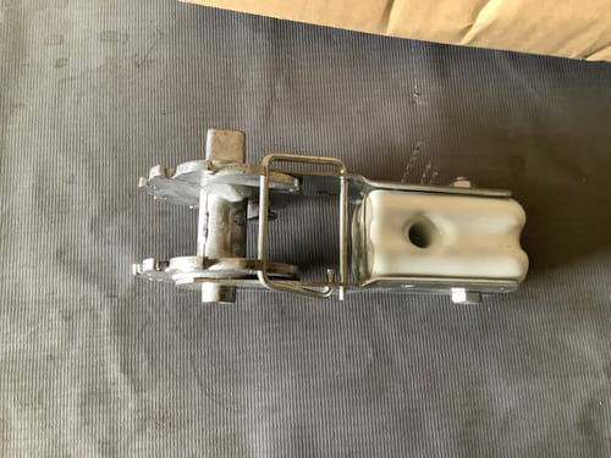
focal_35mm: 31
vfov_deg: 45.4
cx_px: 306
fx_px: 547
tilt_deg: -78.4
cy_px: 229
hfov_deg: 58.4
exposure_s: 1/33
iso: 250
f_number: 2.4
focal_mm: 3.3
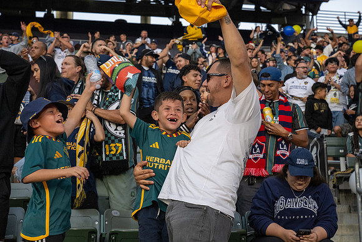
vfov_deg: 19.5
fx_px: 704
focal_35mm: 70
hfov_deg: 28.8
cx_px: 181
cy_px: 121
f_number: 8
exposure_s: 1/400
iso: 4500
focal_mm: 70
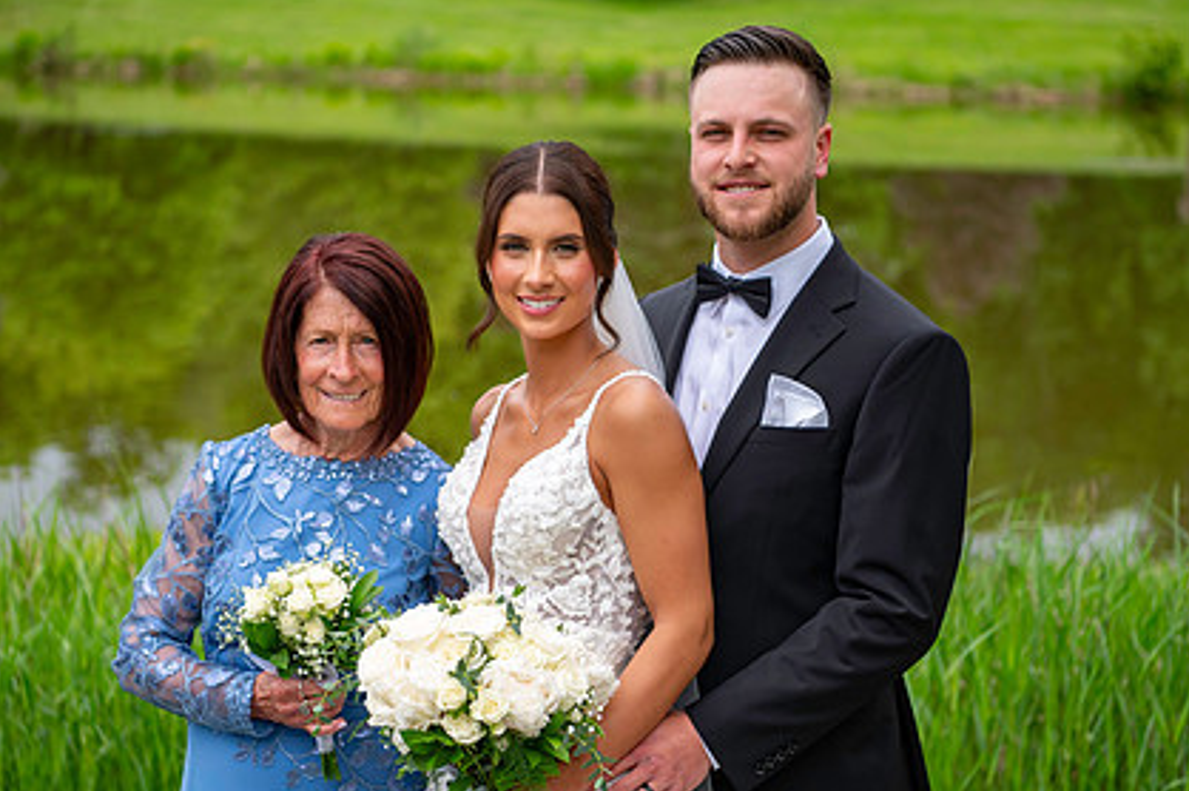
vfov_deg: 15.9
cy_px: 432
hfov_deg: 23.7
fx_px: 2838
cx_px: 617
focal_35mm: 86
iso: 640
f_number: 3.2
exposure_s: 1/3200
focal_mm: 62
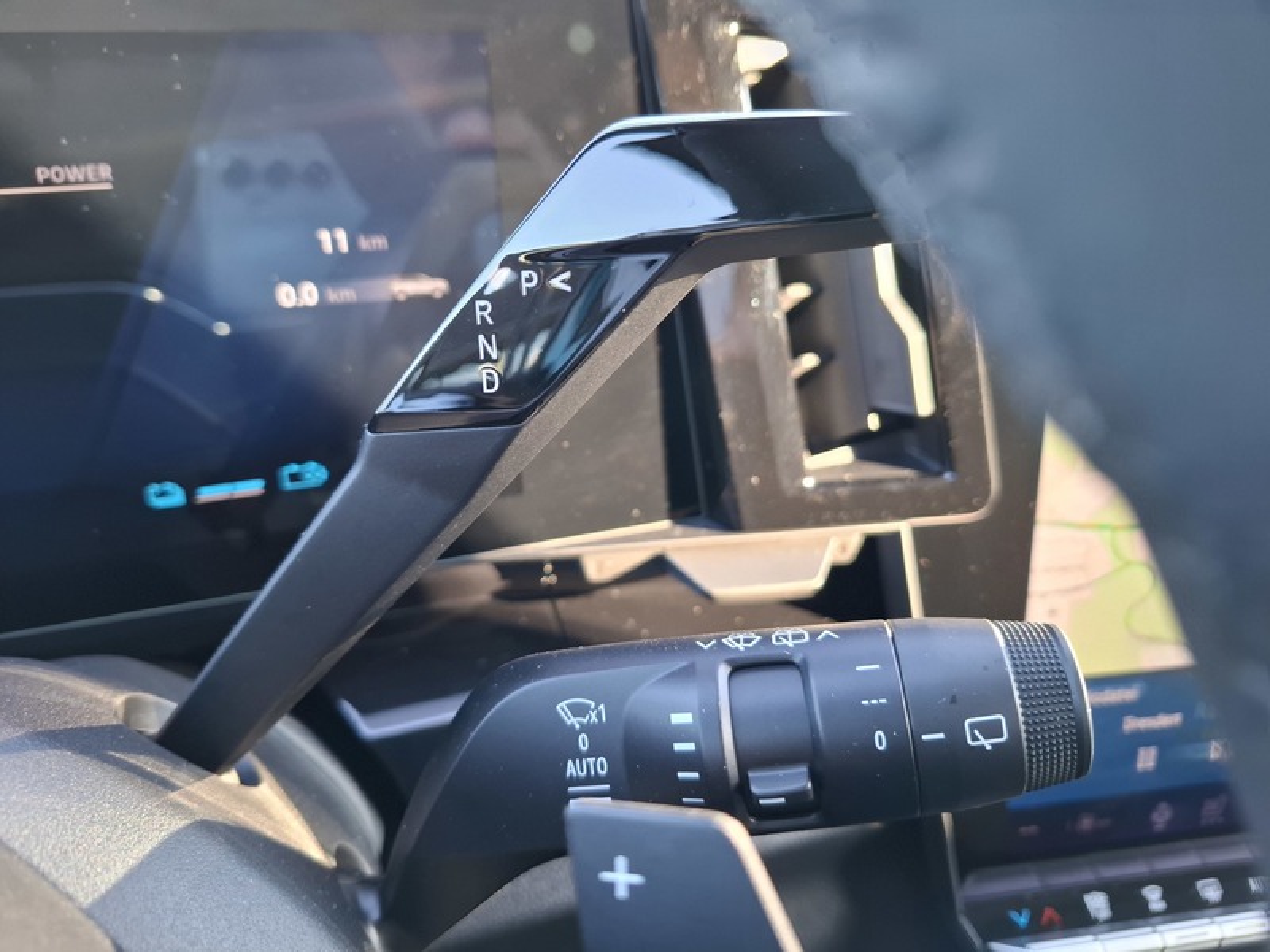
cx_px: 635
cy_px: 476
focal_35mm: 23
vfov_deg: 58.9
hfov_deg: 73.9
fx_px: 844
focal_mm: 5.54
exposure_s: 1/50
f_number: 1.8
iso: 160
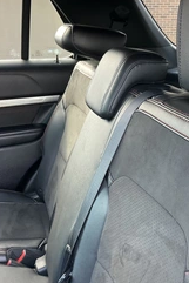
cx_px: 119
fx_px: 393
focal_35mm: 50
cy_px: 171
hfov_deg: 26.9
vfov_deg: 39.4
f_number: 1.8
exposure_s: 1/63
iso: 64
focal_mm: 3
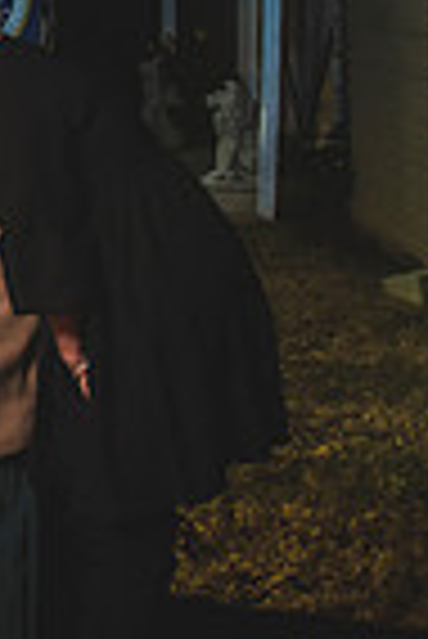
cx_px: -829
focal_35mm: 98
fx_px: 1743
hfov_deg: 10.4
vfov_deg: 20.0
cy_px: -38
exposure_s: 1/125
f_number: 2.8
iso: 500
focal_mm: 24
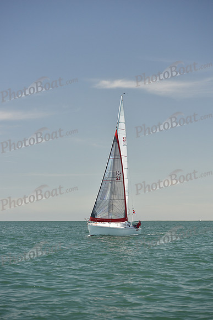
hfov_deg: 15.2
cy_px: 160
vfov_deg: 22.6
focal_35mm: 90
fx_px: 798
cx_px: 106
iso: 250
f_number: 4
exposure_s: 1/800
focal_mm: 90
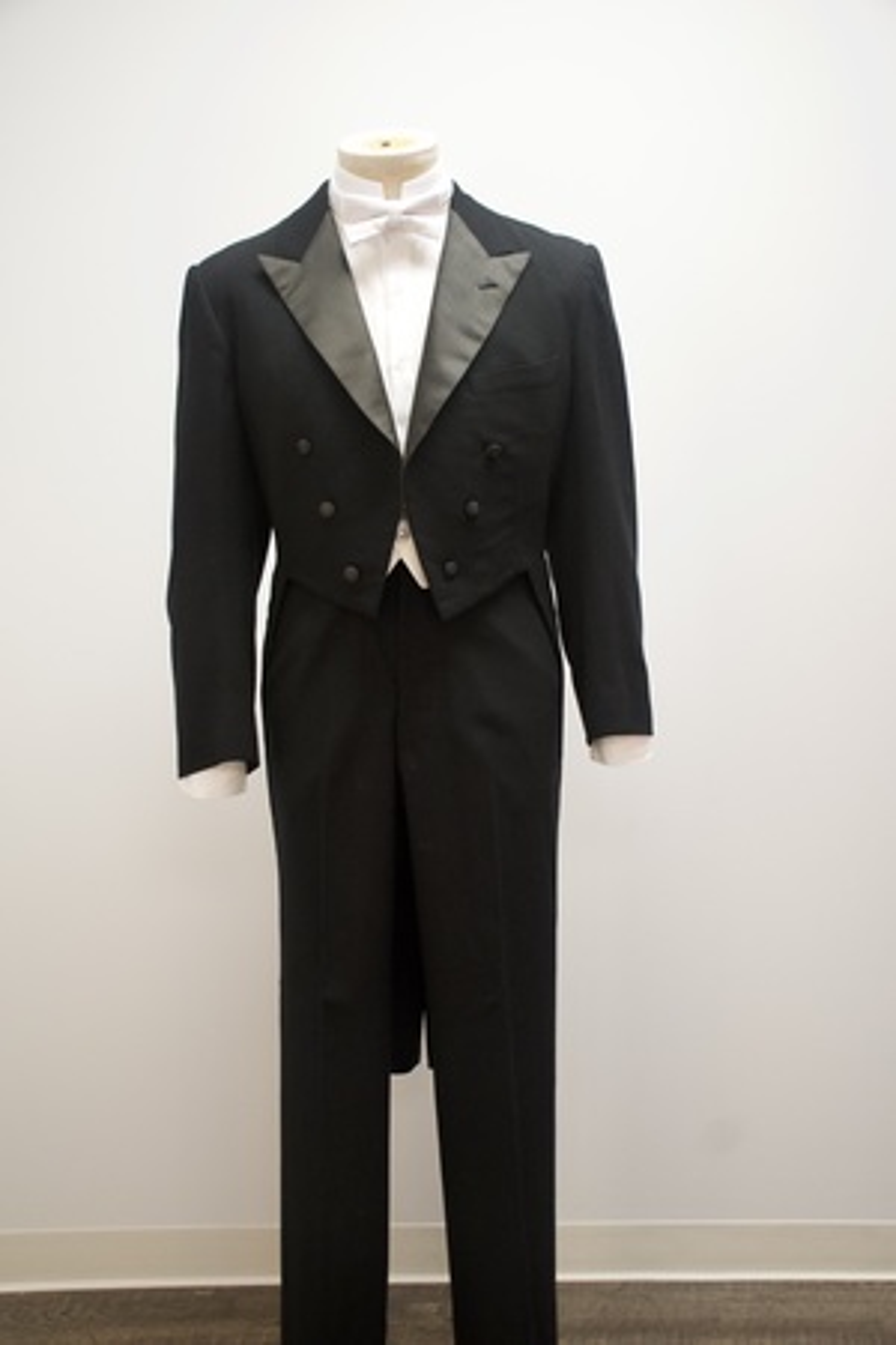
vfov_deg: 49.6
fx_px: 1456
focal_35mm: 39
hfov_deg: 34.2
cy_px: 672
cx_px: 448
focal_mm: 26
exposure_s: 1/125
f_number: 3.8
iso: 1600
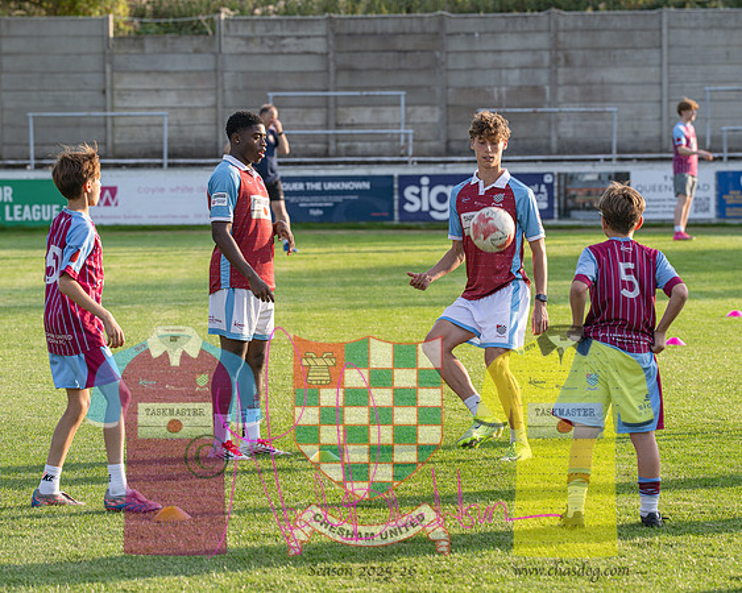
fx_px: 3684
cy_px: 282
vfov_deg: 9.2
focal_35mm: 168
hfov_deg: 11.5
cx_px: 388
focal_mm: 135
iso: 200
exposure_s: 1/400
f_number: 5
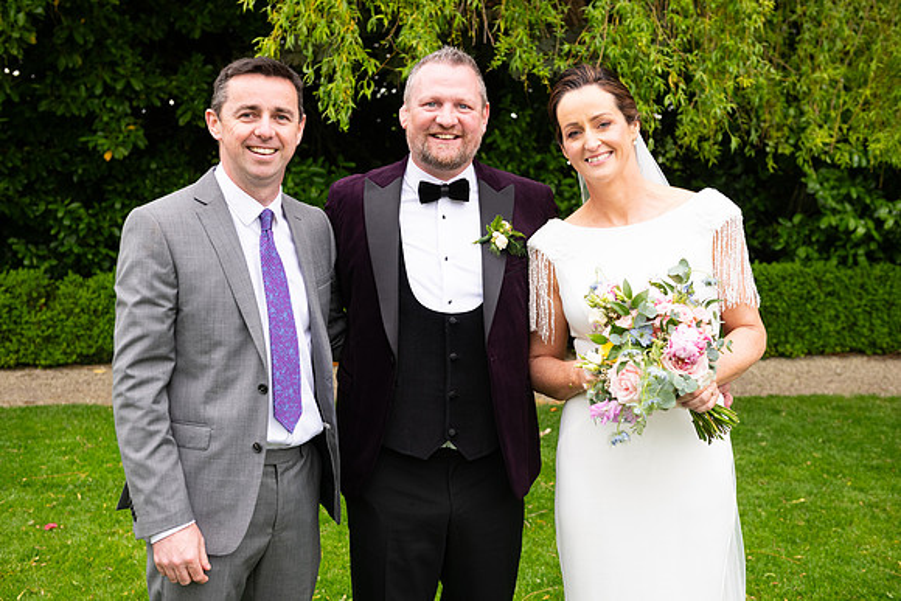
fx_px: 1252
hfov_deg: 39.6
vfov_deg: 27.0
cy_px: 300
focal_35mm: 50
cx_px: 450
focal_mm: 50
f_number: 5
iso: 400
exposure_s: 1/200
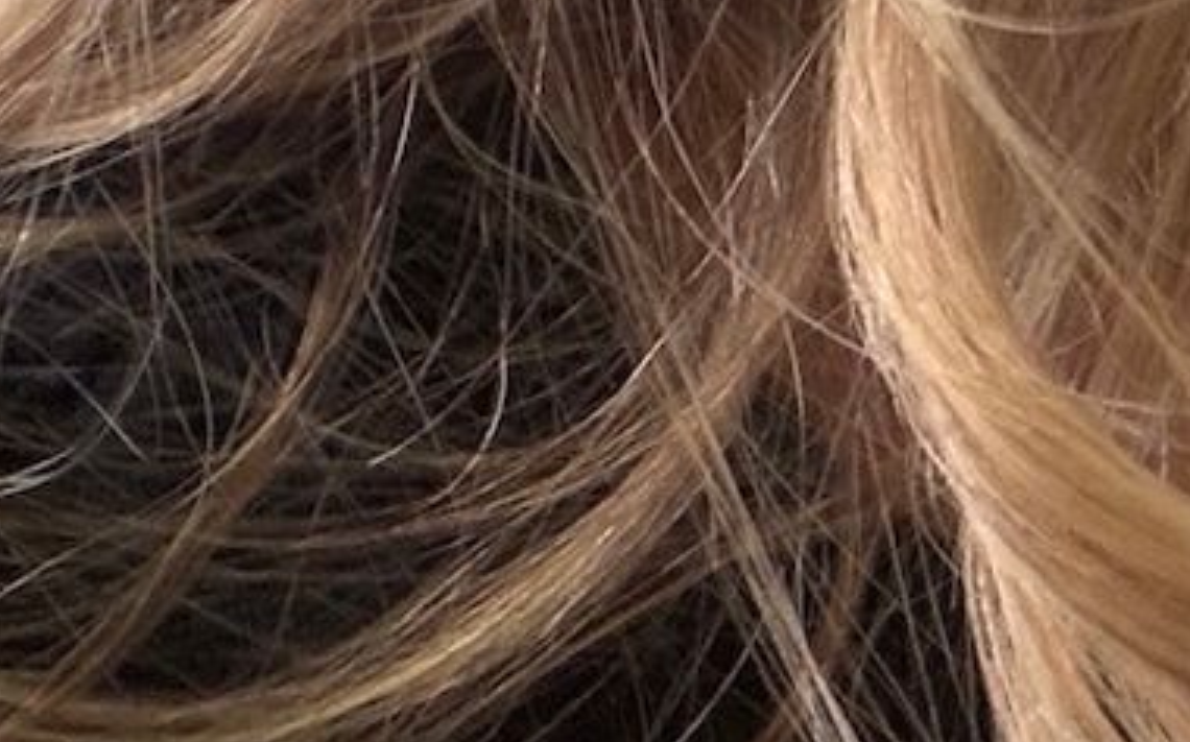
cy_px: -662
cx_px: 1328
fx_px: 4635
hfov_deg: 14.3
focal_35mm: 143
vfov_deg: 8.7
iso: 125
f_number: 1.9
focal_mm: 2.71
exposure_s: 1/100
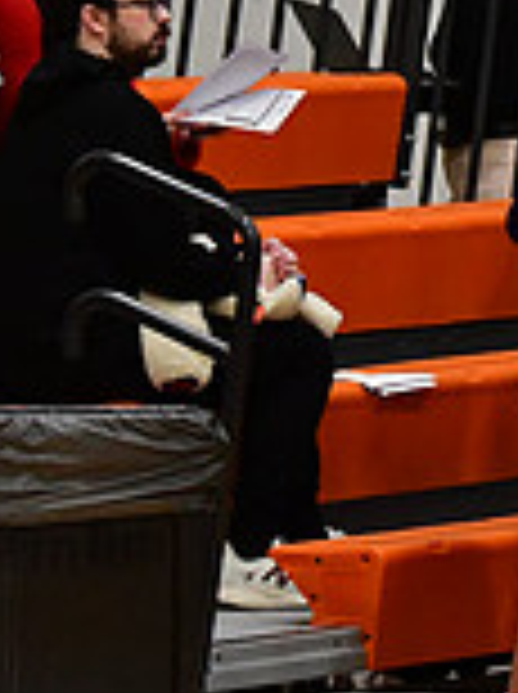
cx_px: 1297
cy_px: 101
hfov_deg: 2.2
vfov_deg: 2.9
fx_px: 13565
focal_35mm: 678
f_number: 4
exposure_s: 1/500
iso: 4000
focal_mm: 125
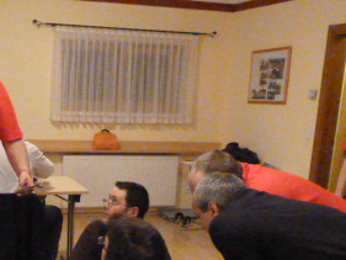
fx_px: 570
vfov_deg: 24.6
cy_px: 254
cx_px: 91
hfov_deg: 33.2
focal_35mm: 57
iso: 1600
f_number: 3.3
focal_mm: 4.1
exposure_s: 1/20
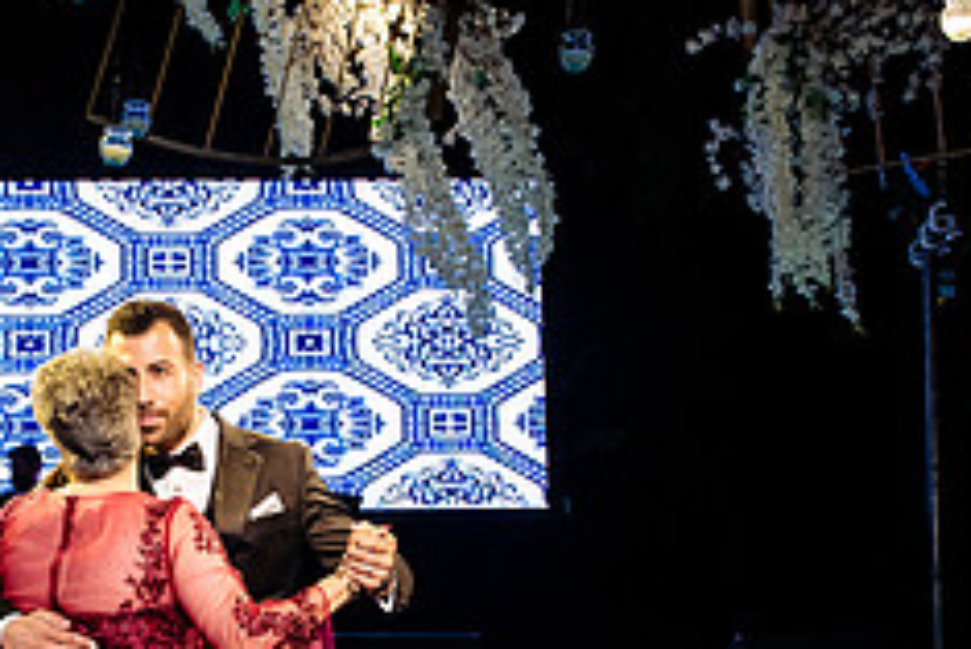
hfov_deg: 27.2
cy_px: 552
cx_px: 211
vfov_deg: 18.5
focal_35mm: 73
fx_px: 1970
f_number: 6.3
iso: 2000
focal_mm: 29
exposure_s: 1/160
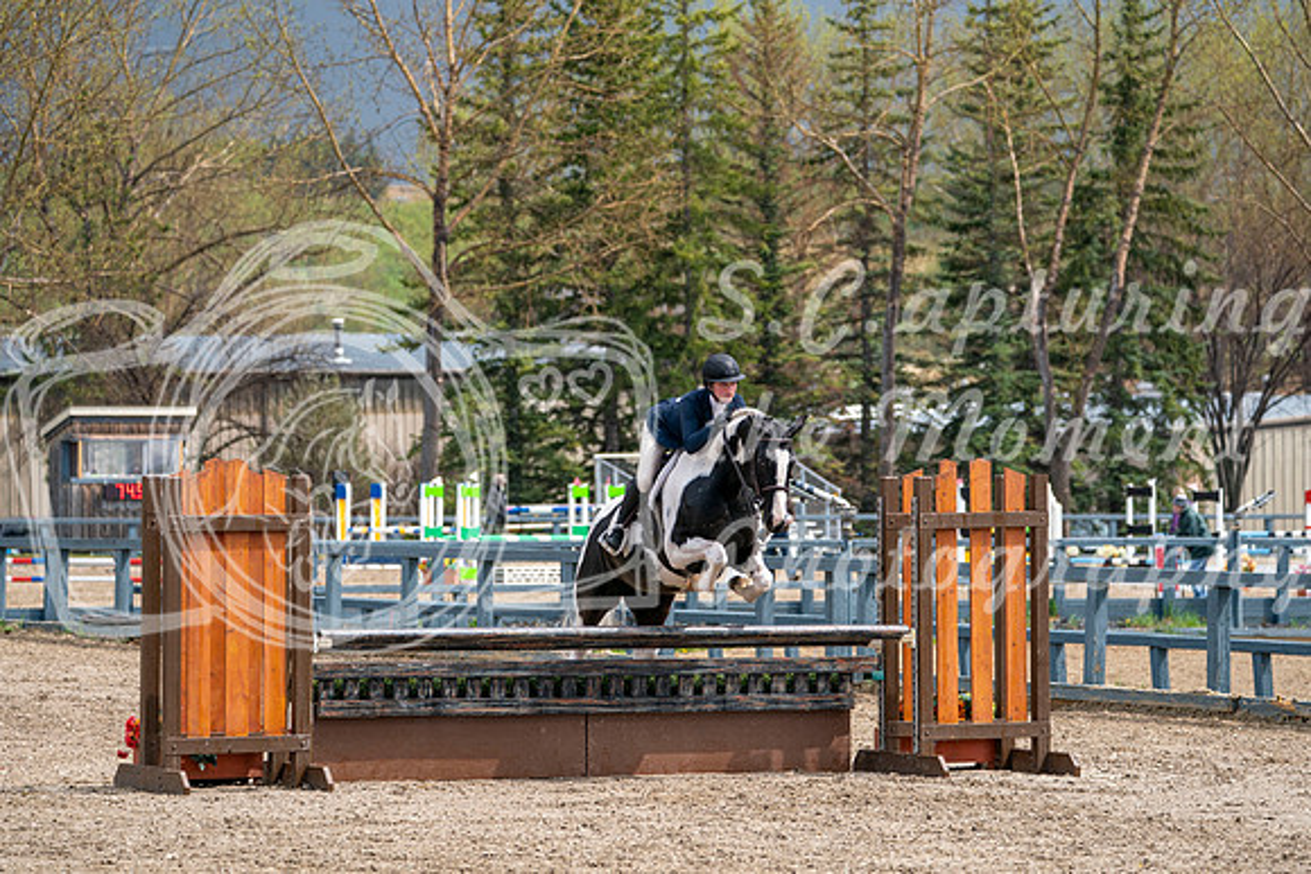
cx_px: 656
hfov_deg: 11.2
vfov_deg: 7.5
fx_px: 6665
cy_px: 437
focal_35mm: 183
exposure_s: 1/1250
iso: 500
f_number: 5.6
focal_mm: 183
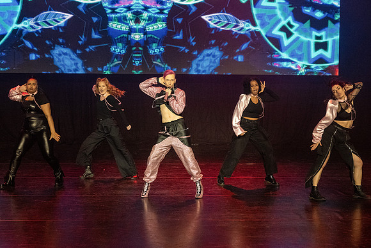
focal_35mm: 83
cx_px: 186
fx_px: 859
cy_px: 124
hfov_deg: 24.4
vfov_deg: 16.4
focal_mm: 54
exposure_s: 1/200
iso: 5600
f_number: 4
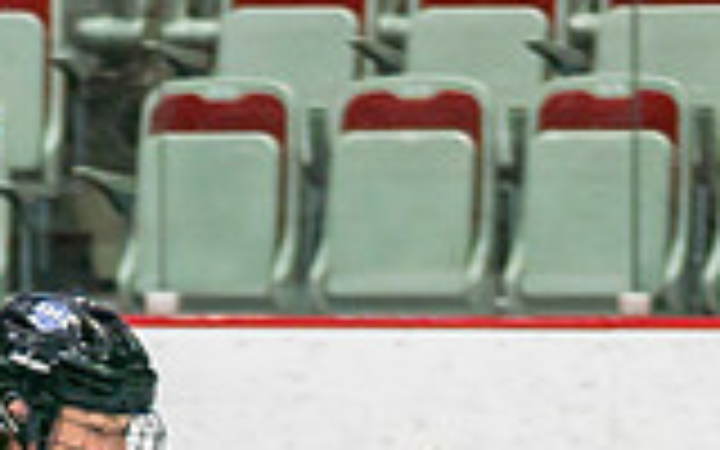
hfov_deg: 3.3
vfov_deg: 2.1
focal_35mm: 636
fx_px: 12480
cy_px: 1041
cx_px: 1055
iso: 400
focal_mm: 88
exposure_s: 1/640
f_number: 2.8
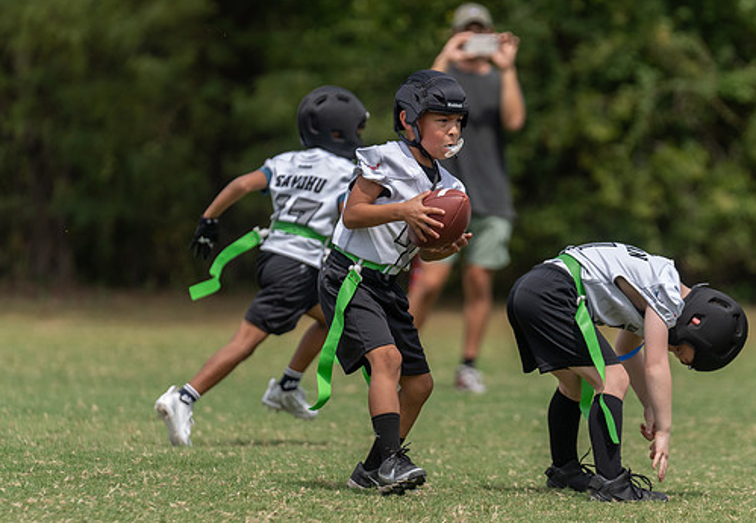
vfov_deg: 4.7
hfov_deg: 6.7
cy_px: 280
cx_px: 442
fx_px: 6436
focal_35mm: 303
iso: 100
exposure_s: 1/1600
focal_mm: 200
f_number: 3.5
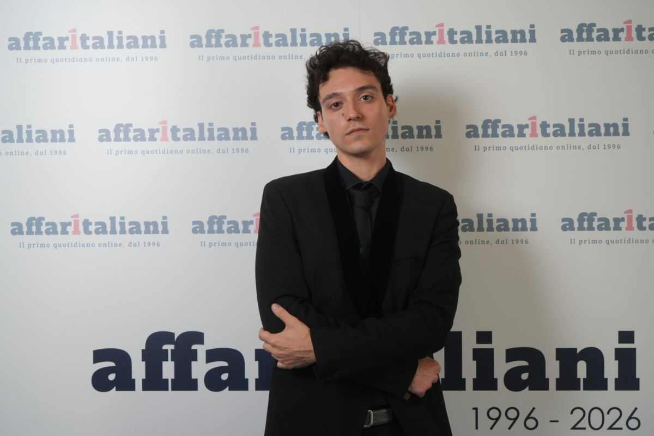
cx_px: 327
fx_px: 854
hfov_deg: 41.9
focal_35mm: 47
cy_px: 218
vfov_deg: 28.6
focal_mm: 47
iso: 1600
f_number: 7.1
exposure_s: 1/160
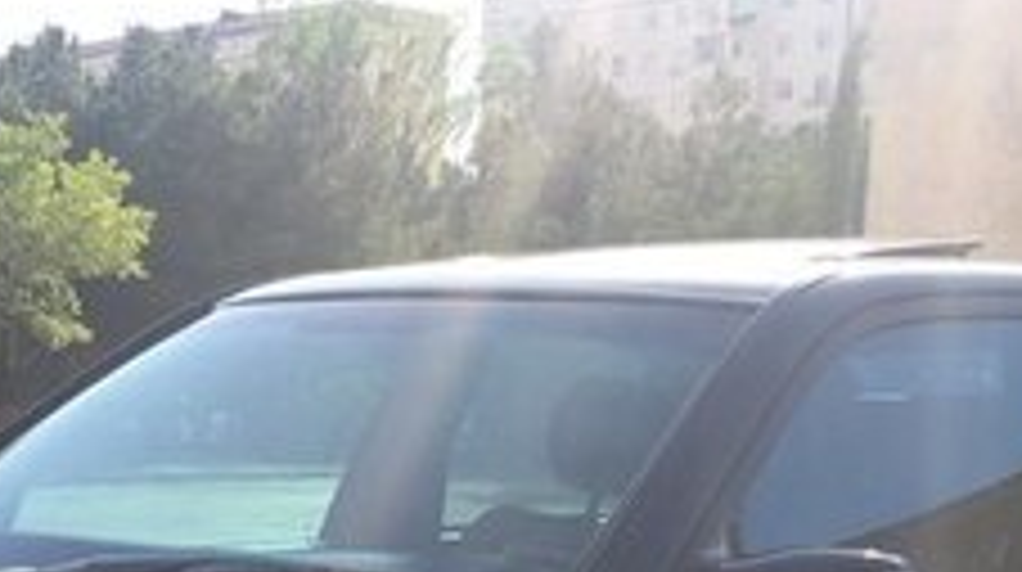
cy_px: 939
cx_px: 261
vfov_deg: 12.3
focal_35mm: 92
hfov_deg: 23.0
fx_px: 2490
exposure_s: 1/761
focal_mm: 4.15
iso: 25
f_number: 2.2
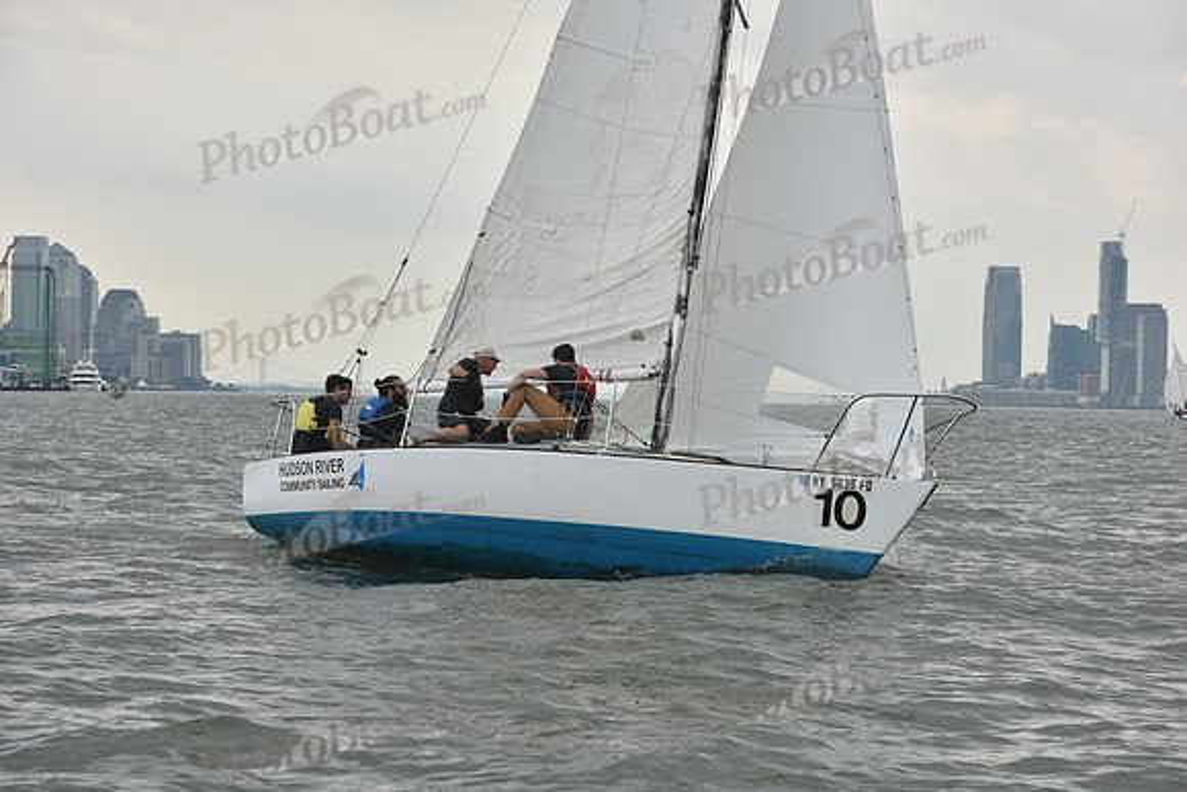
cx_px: 594
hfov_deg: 22.1
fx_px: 3034
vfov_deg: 14.9
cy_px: 396
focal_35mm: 92
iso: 320
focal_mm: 92
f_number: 7.1
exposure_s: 1/1250
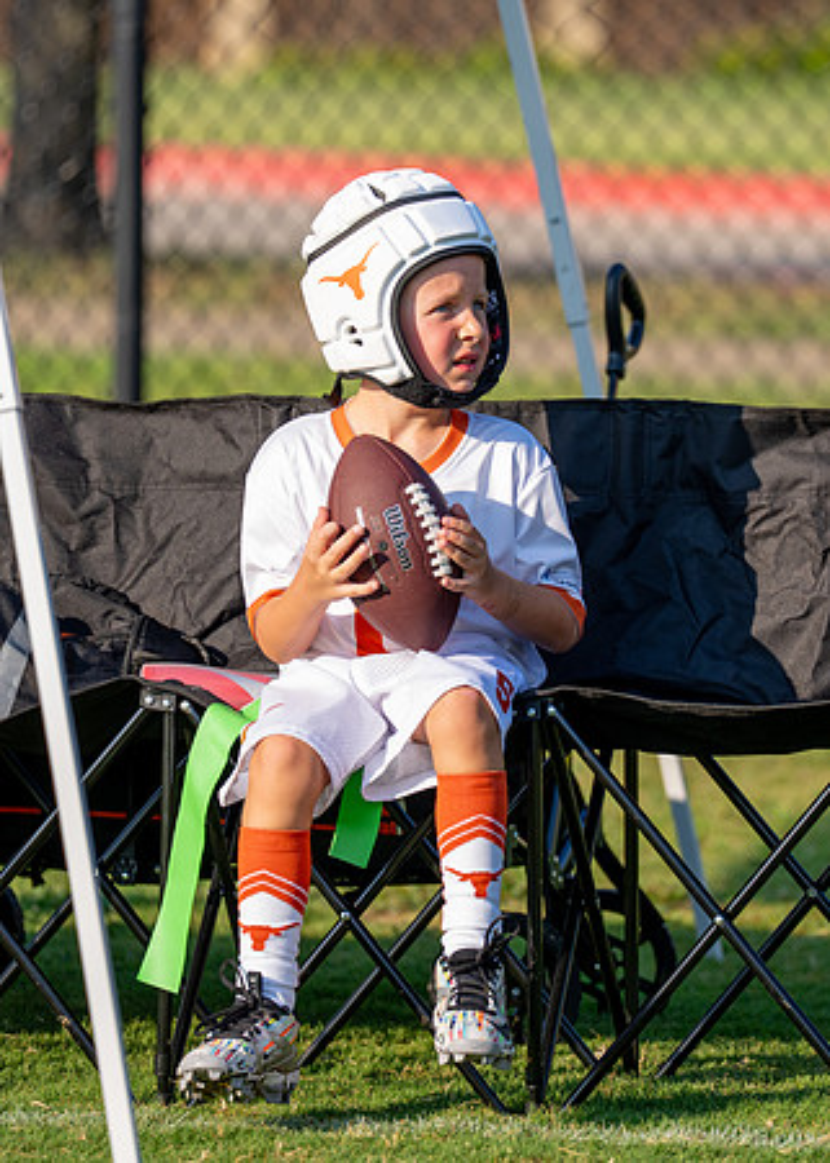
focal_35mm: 317
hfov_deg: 4.5
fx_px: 10480
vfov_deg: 6.4
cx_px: 592
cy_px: 540
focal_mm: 200
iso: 200
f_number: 2.8
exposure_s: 1/2000
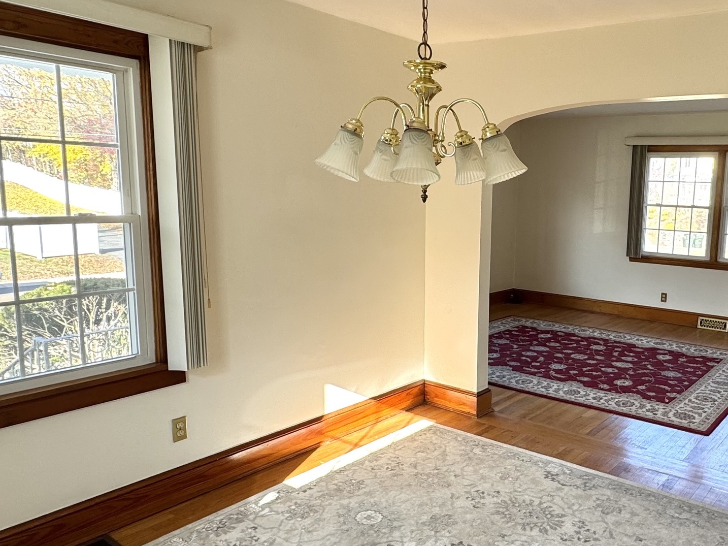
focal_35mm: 30
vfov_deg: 46.8
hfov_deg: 58.1
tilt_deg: -9.4
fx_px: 631
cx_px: 507
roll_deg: -2.1
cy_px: 284
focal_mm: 2.22
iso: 50
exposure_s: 1/99
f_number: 2.2
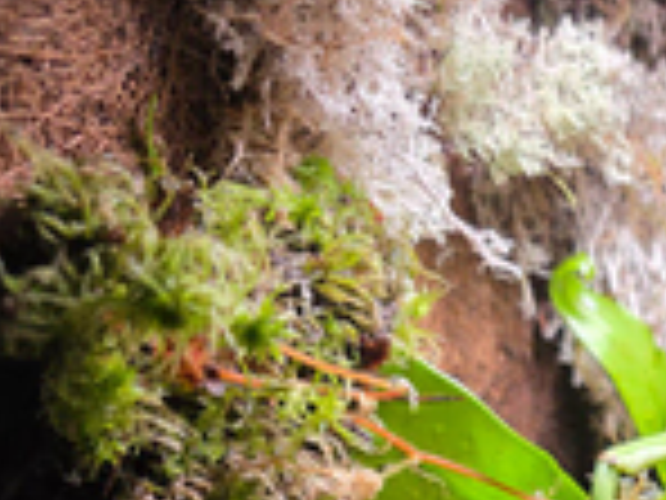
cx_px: 911
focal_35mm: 73
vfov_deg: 17.9
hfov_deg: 23.1
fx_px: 1404
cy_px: 759
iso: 80
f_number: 1.7
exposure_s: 1/100
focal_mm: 6.3
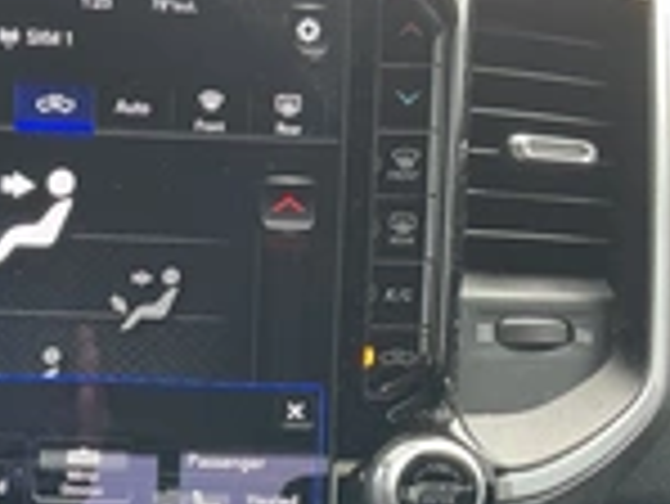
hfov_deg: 25.5
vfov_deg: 19.0
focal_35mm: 75
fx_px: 1453
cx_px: 121
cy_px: 526
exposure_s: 1/86
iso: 64
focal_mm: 3
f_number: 1.8
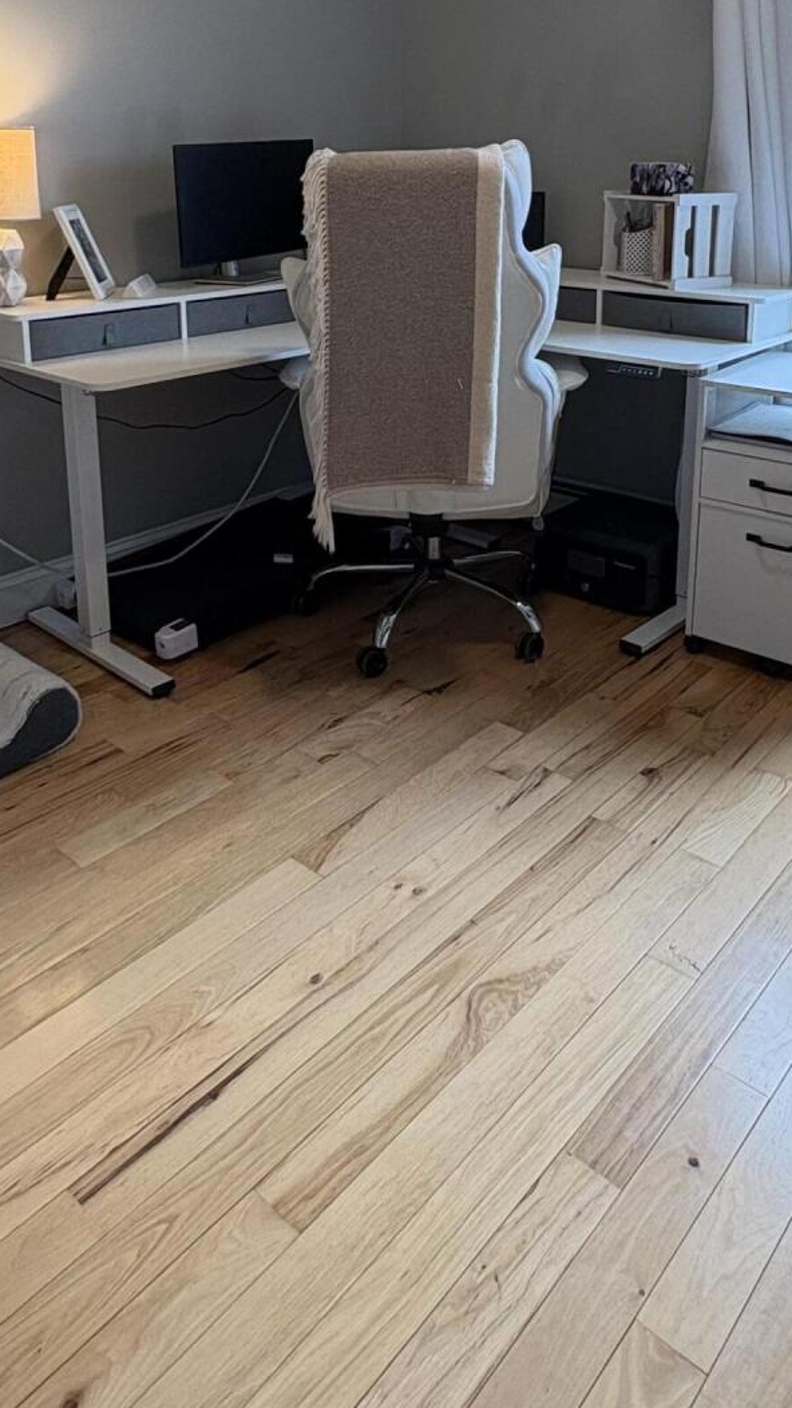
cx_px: 399
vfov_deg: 62.9
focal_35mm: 29
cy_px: 380
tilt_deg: -11.9
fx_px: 1082
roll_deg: -0.7
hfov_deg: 40.2
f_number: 2.2
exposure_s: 1/120
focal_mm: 2.22
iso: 250
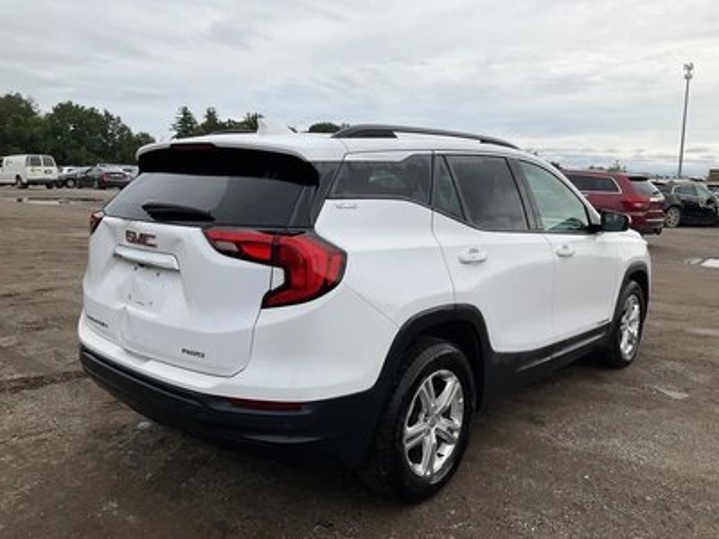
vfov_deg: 48.2
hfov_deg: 61.7
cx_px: 360
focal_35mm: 29
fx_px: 602
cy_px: 270
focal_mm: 3
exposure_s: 1/2141
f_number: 1.8
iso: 25
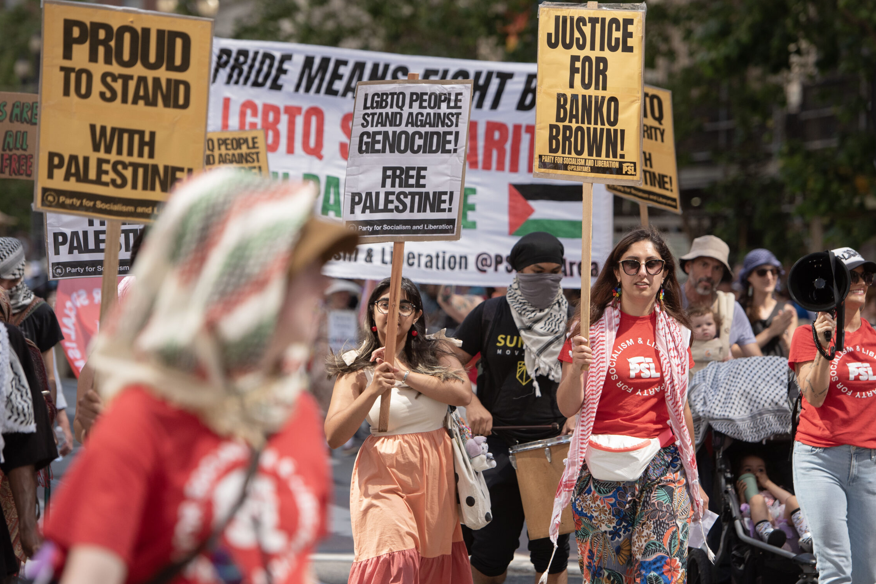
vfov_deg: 8.3
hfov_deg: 12.5
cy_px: 280
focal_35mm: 165
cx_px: 475
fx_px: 4014
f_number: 3.5
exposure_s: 1/2000
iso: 800
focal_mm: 145
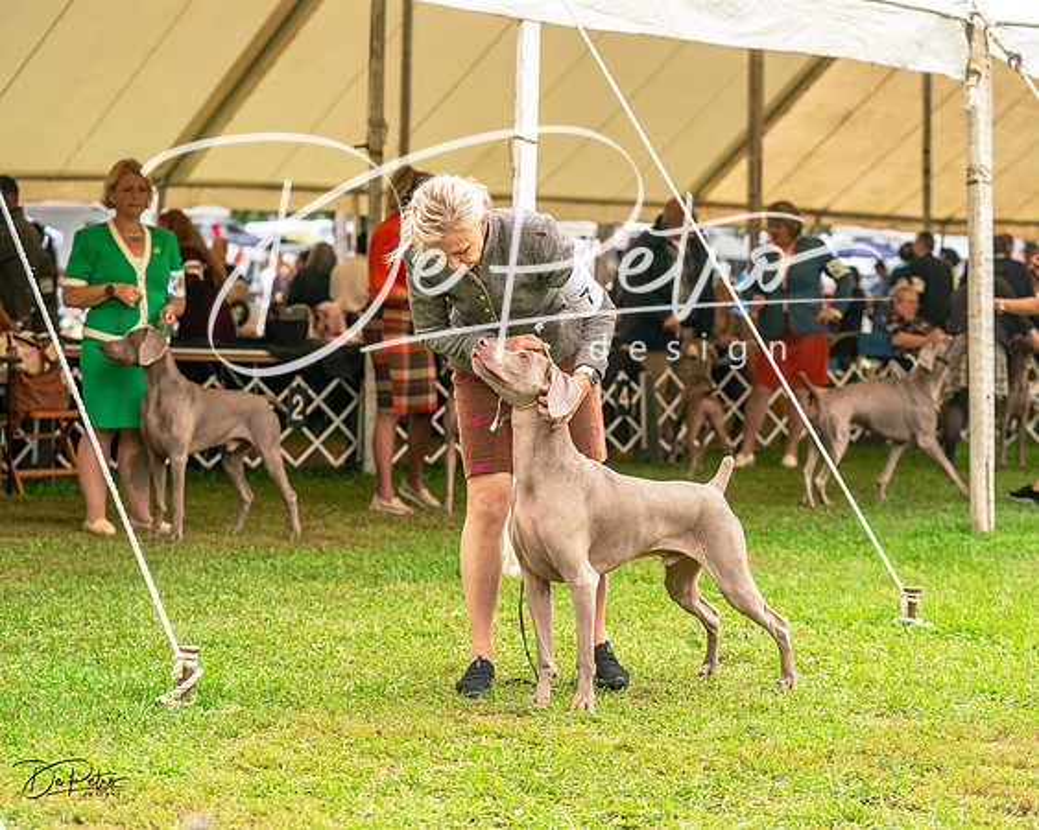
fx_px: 2666
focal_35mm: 87
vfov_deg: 17.7
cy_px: 415
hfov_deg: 22.1
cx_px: 520
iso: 800
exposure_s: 1/1250
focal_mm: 77
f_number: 3.5
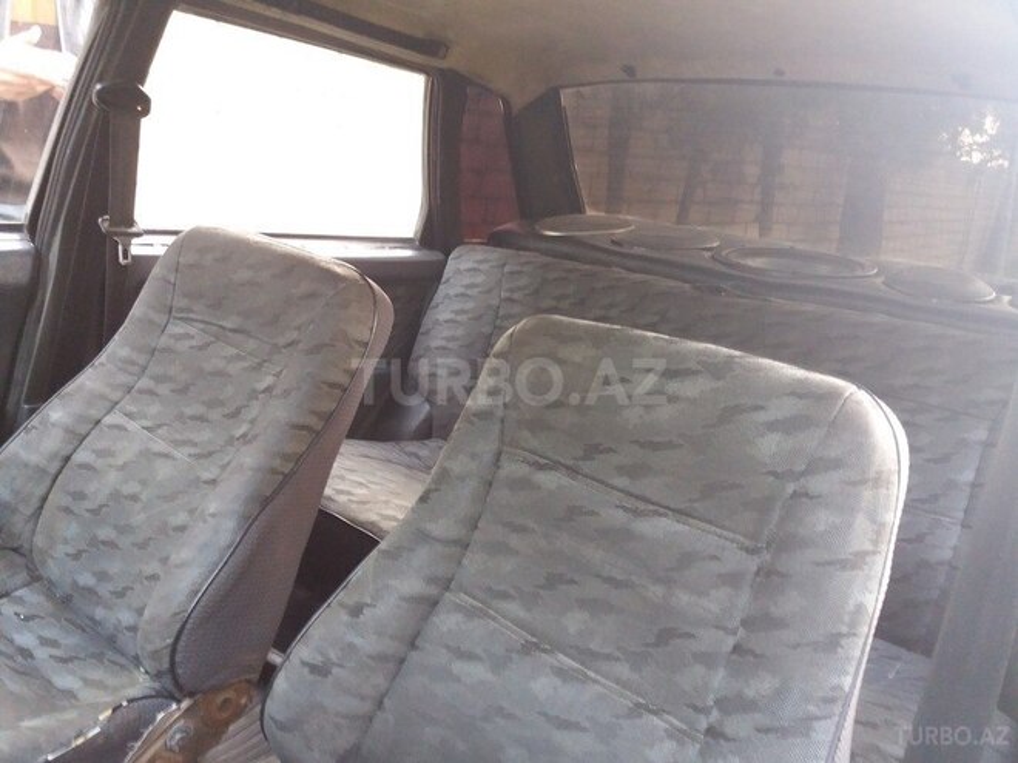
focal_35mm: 28
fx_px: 823
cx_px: 509
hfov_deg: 63.4
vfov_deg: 49.7
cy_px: 382
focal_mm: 3.7
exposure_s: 1/17
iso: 250
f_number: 1.9
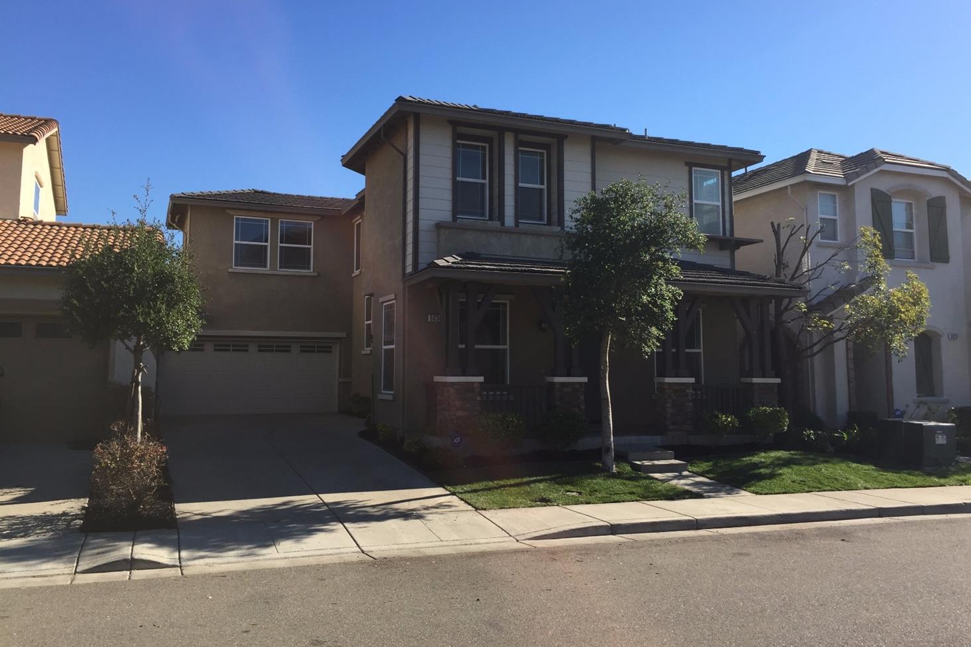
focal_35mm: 31
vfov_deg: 42.3
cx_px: 498
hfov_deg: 60.3
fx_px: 836
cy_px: 285
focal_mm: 4.15
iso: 32
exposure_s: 1/1364
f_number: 2.2
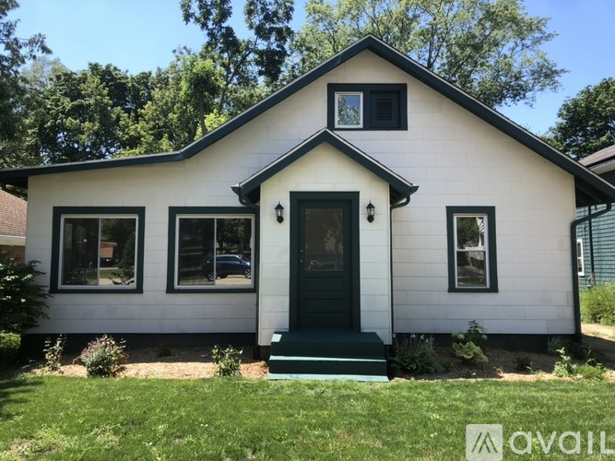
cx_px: 308
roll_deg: -0.5
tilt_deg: +2.5
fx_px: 497
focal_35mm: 28
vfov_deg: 49.7
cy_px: 230
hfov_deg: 63.5
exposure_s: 1/615
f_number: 1.8
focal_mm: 3.99
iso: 20
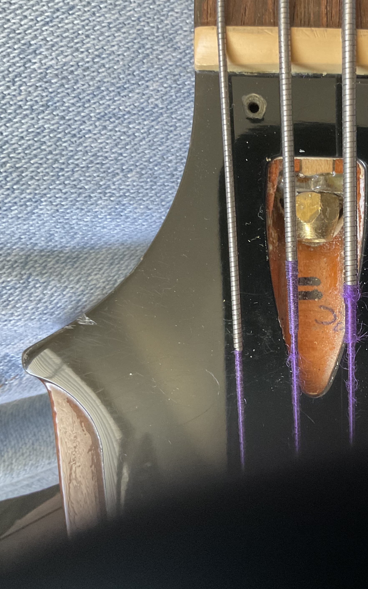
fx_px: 706
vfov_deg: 45.3
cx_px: 327
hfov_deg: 28.2
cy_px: 306
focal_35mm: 44
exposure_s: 1/40
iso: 250
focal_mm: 3
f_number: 1.8
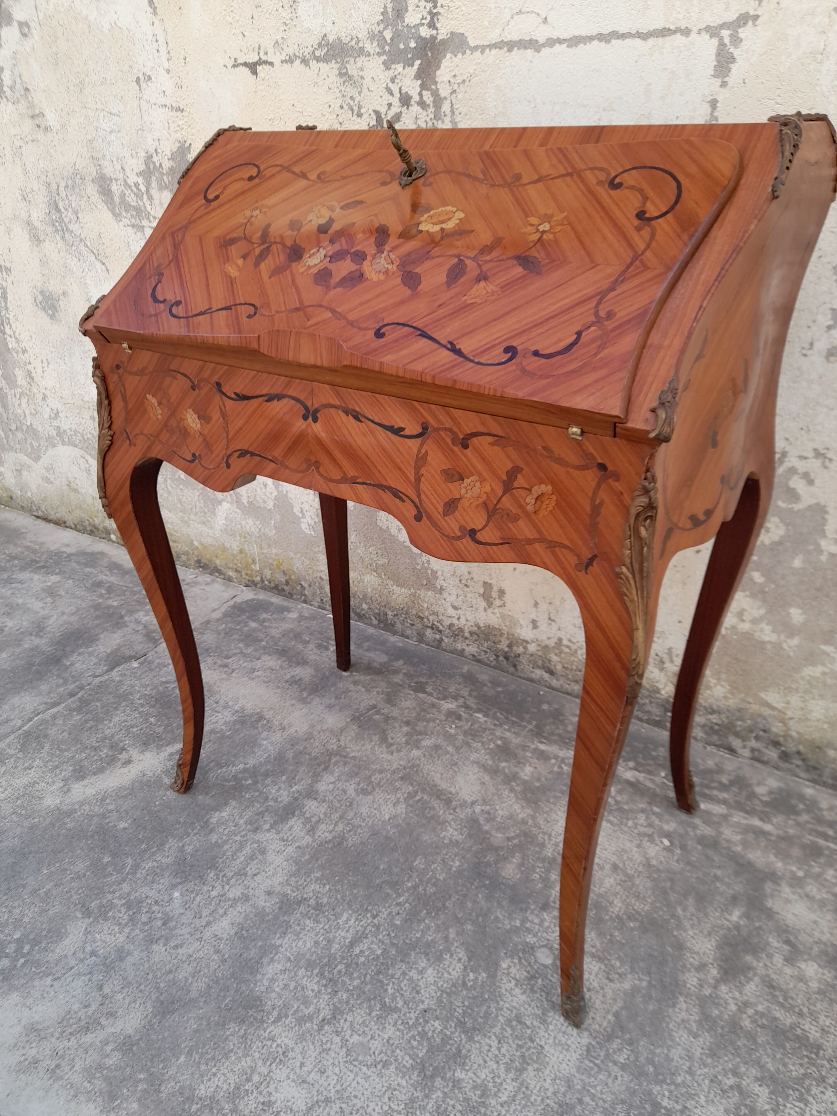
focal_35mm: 25
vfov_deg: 69.4
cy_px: 558
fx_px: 806
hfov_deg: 54.9
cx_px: 418
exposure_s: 1/100
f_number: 2
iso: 32
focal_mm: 4.6
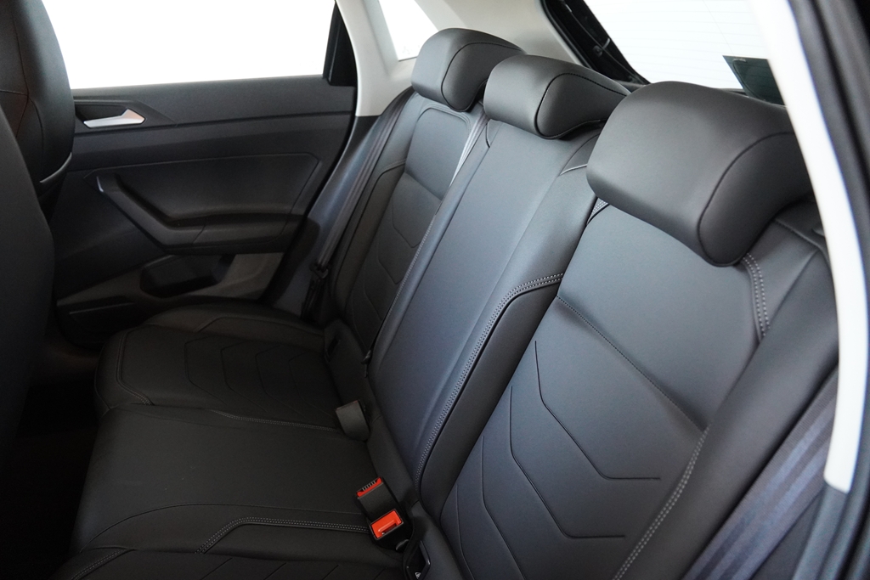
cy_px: 290
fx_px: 616
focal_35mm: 26
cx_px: 435
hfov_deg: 70.4
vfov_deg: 50.4
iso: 4000
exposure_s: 1/160
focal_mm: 17
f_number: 2.8
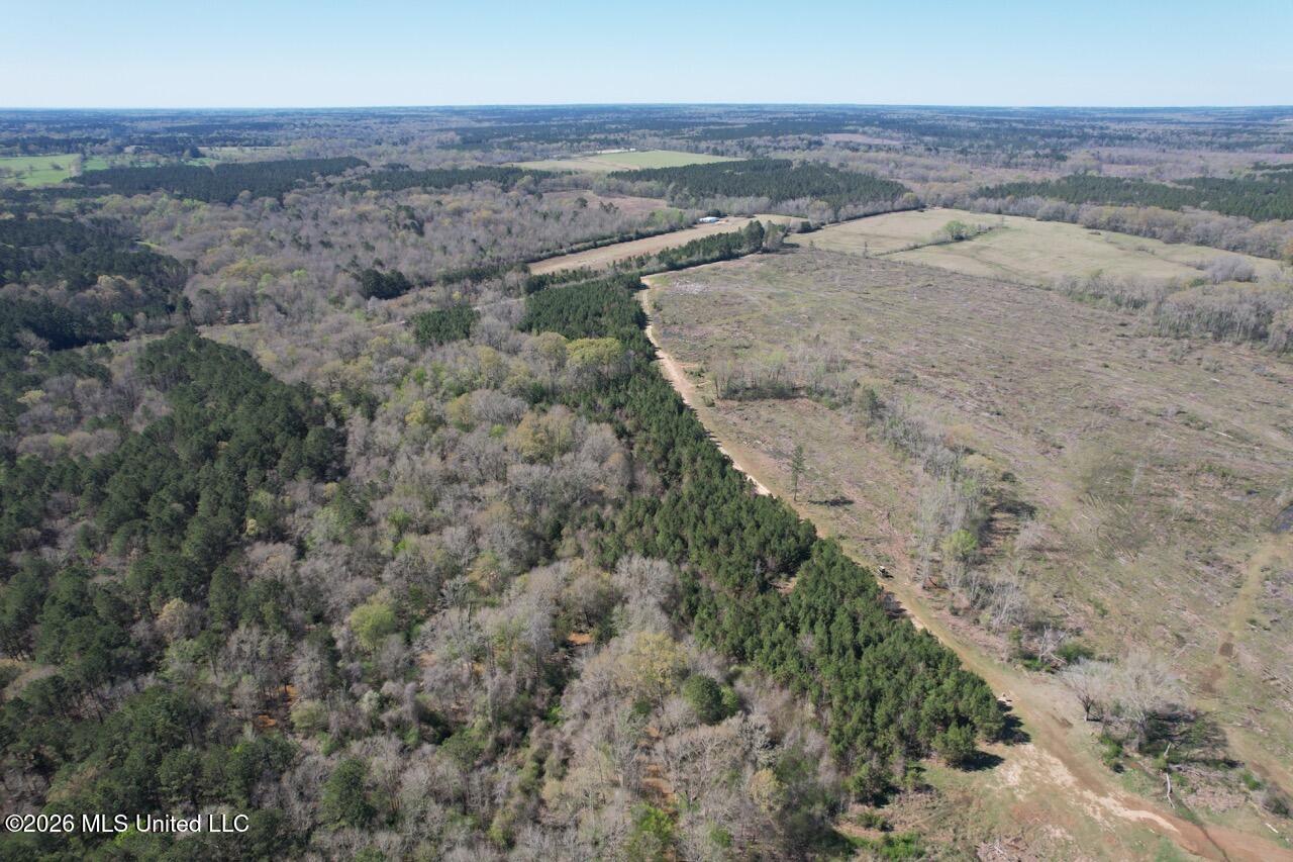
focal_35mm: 22
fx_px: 790
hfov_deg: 78.6
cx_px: 646
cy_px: 431
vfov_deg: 57.2
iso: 200
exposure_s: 1/1600
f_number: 2.8
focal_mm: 8.38
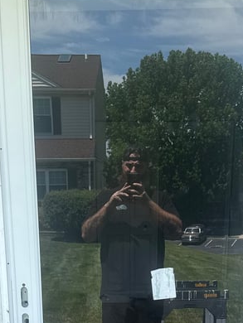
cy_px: 333
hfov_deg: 23.3
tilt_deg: -11.9
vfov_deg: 28.5
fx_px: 589
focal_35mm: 63
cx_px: 129
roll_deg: -0.8
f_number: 1.78
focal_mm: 6.76
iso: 100
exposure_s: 1/1553
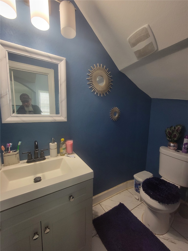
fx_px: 94
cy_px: 126
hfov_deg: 89.9
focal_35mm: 13
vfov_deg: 106.2
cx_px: 94
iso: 320
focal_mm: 2.2
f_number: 2.2
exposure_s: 1/60
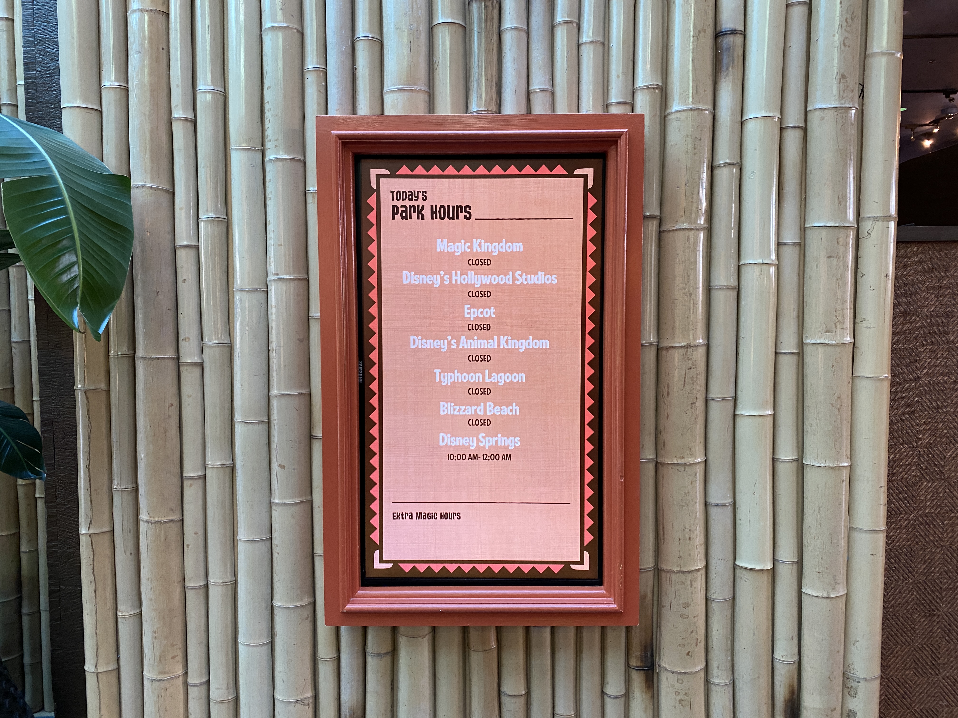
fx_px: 720
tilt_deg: -3.2
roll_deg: -0.5
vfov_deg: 53.1
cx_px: 479
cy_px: 359
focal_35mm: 26
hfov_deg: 67.3
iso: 320
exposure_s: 1/60
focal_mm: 4.25
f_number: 1.8
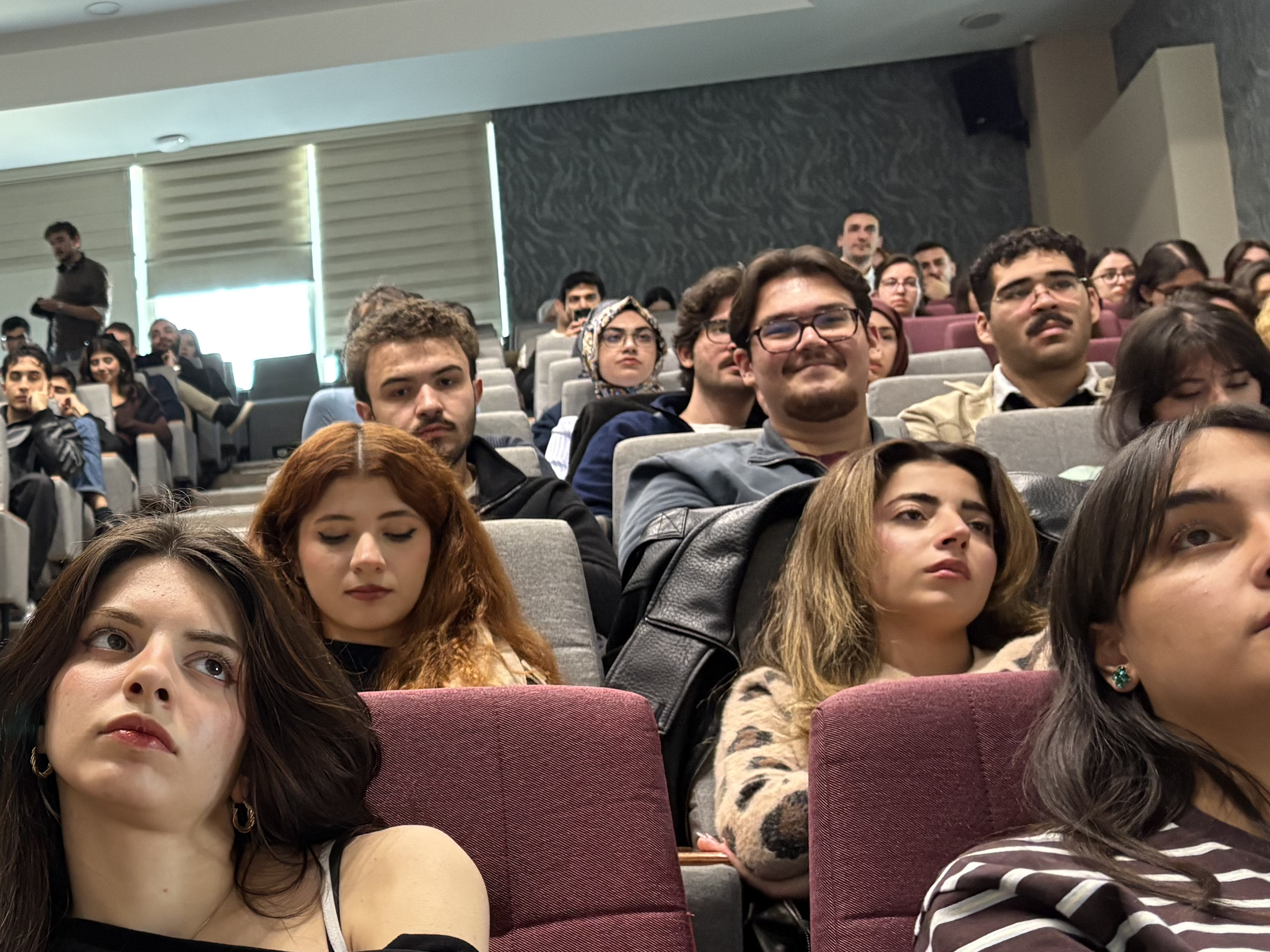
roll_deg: +1.3
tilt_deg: +9.0
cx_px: -57
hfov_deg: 31.3
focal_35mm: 56
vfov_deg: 26.1
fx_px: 2055
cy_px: 530
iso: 400
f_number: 1.6
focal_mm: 5.96
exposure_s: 1/50
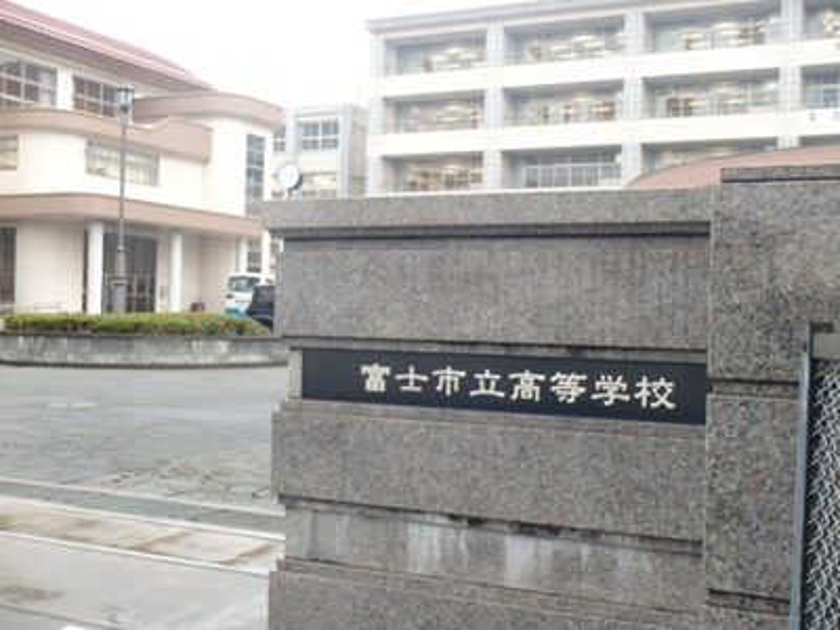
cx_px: 420
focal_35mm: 43
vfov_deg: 33.6
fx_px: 1043
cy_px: 315
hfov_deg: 43.9
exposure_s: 1/25
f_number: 4.8
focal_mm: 7.7
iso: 200
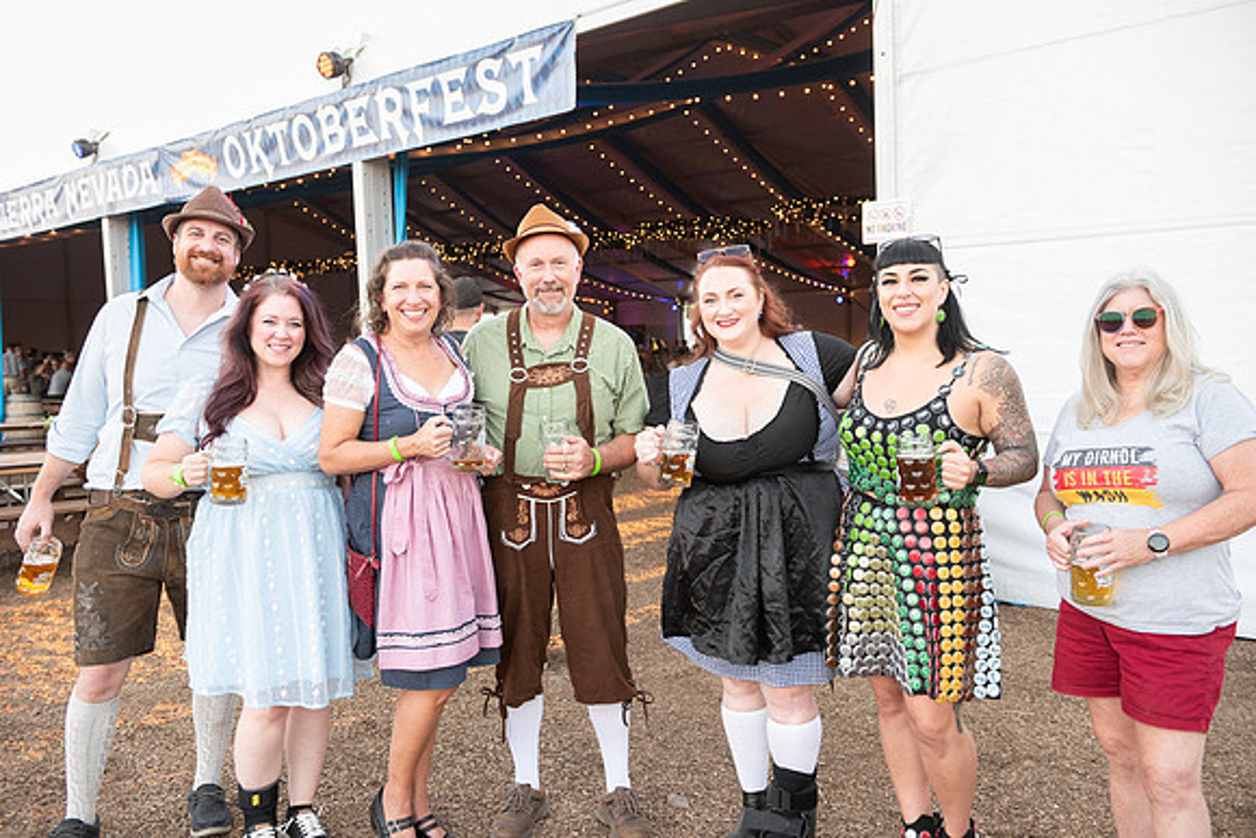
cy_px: 419
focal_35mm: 32
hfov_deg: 58.7
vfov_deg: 41.1
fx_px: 1117
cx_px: 628
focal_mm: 32
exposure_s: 1/250
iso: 640
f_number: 4
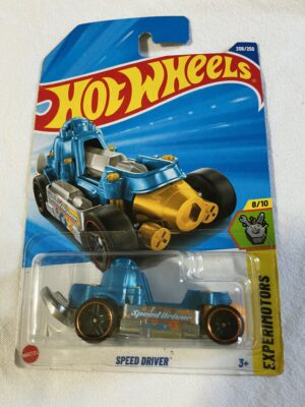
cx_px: 152
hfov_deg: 48.2
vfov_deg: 61.7
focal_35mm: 29
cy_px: 204
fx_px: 341
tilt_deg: -73.5
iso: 250
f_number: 1.8
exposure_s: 1/60
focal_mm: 3
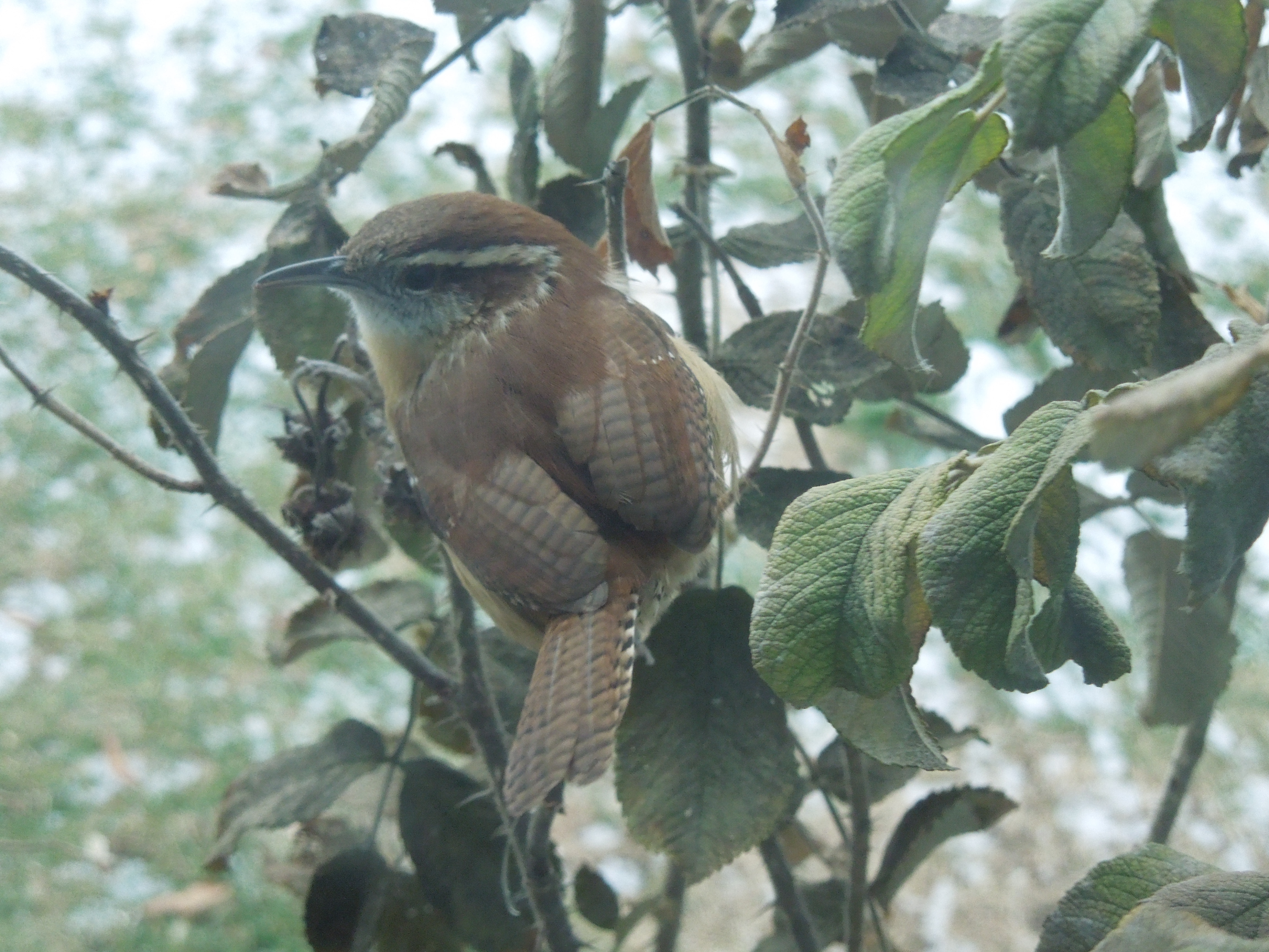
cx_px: 634
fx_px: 3263
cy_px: 476
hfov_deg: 22.0
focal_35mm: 89
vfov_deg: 16.6
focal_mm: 16
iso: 800
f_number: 4.6
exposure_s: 1/125
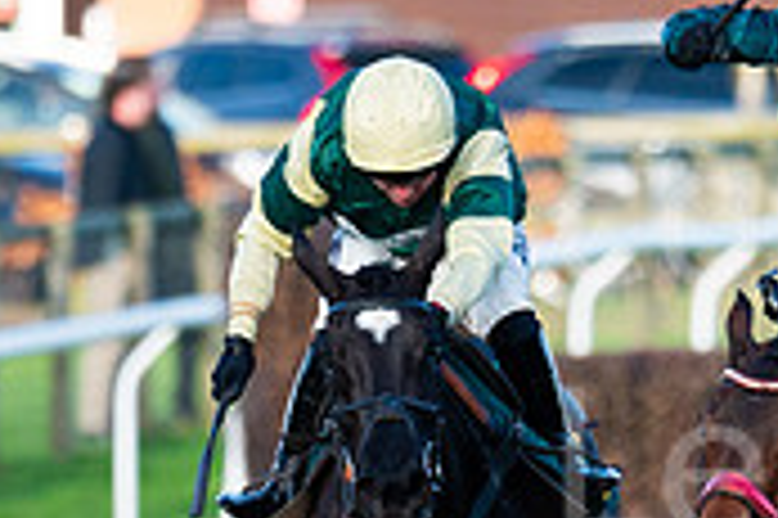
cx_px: 778
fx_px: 41000
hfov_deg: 1.1
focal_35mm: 1899
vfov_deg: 0.7
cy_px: 640
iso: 800
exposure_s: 1/2500
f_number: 4.5
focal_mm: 400
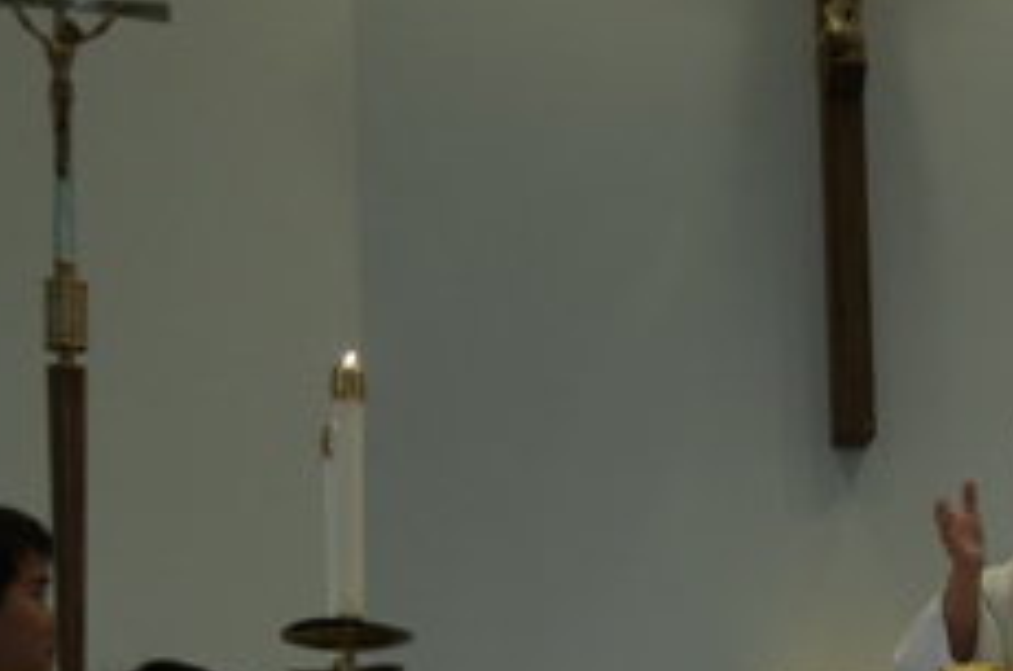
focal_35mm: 108
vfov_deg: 12.2
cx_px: 1175
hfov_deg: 18.1
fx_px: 3033
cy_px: 882
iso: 400
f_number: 4.5
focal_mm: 26
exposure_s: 1/80
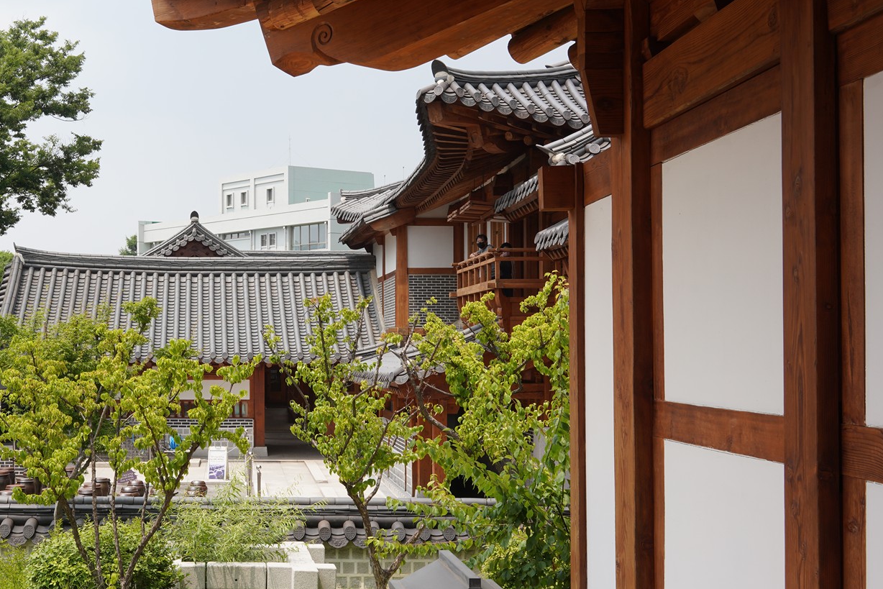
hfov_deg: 34.3
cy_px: 293
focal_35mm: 57
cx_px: 213
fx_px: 1398
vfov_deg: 23.8
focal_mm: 35
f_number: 13
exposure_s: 1/100
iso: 200
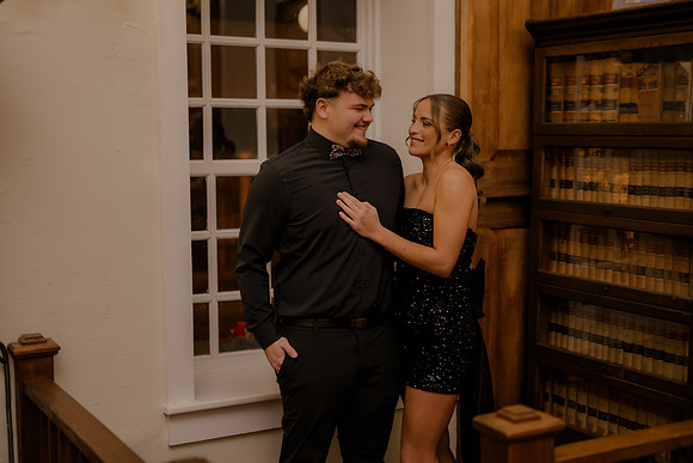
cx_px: 346
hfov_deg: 39.6
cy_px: 232
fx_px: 963
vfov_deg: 27.0
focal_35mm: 50
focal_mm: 50
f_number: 1.4
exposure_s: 1/200
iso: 320
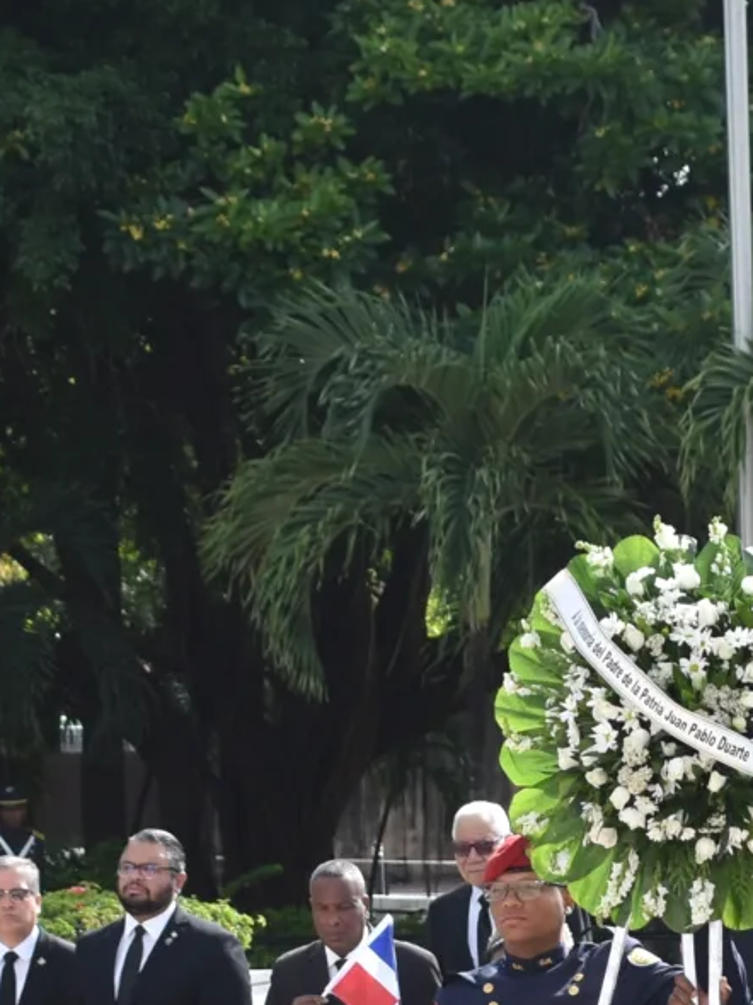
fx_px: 4908
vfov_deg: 11.4
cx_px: 741
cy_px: 1251
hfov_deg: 8.7
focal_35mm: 169
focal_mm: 27
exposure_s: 1/500
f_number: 4
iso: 100
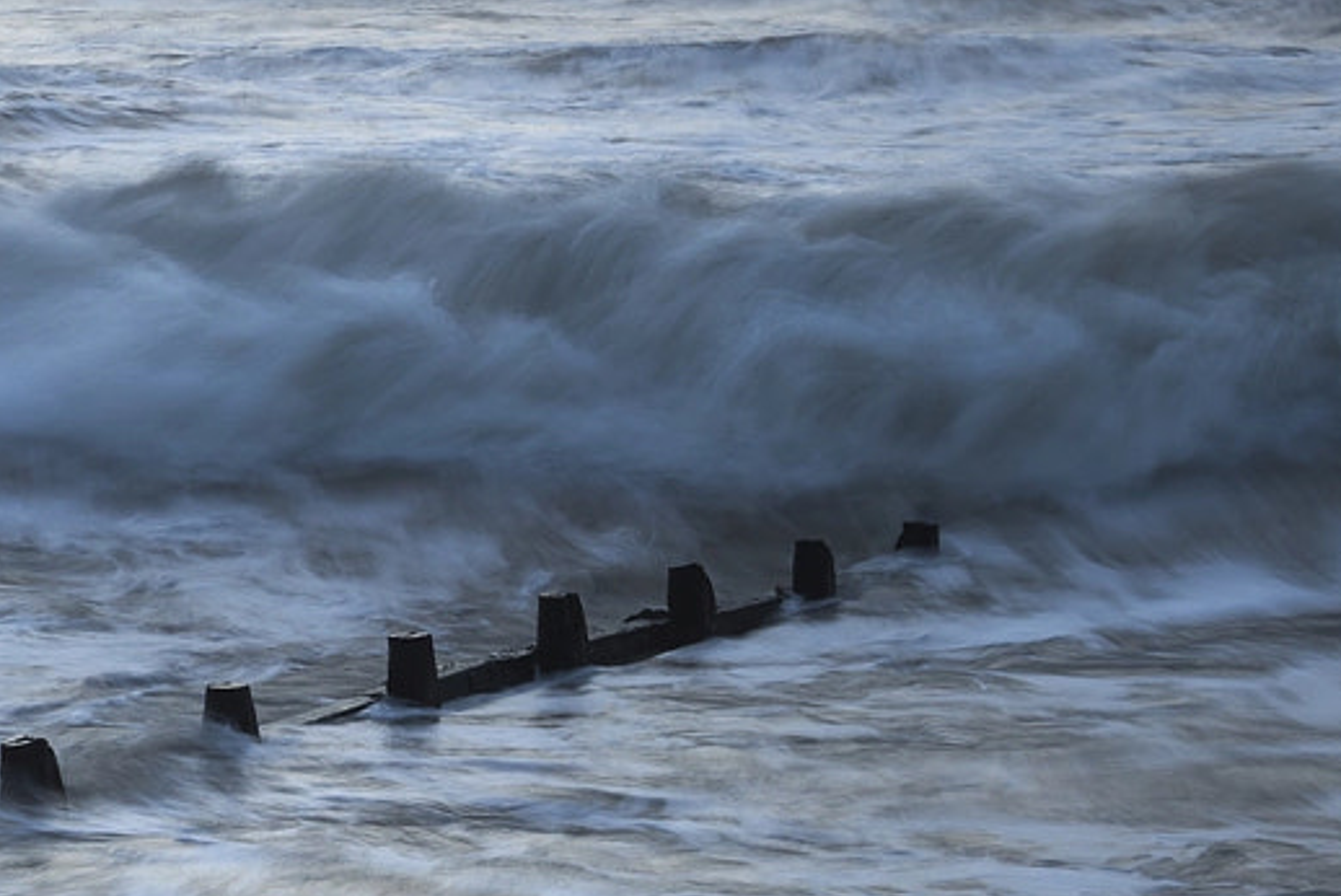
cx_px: -484
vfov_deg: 10.1
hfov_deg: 14.3
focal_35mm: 136
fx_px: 5069
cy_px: 132
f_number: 16
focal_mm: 44
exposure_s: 1/2.5
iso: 100
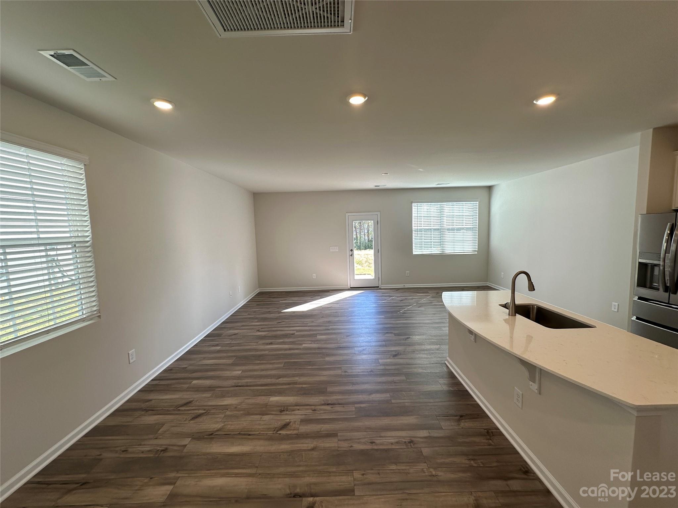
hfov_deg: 102.1
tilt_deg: -5.8
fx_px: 274
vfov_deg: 85.7
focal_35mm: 14
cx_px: 339
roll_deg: +0.3
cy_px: 254
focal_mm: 2.22
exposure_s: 1/120
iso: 50
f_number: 2.2
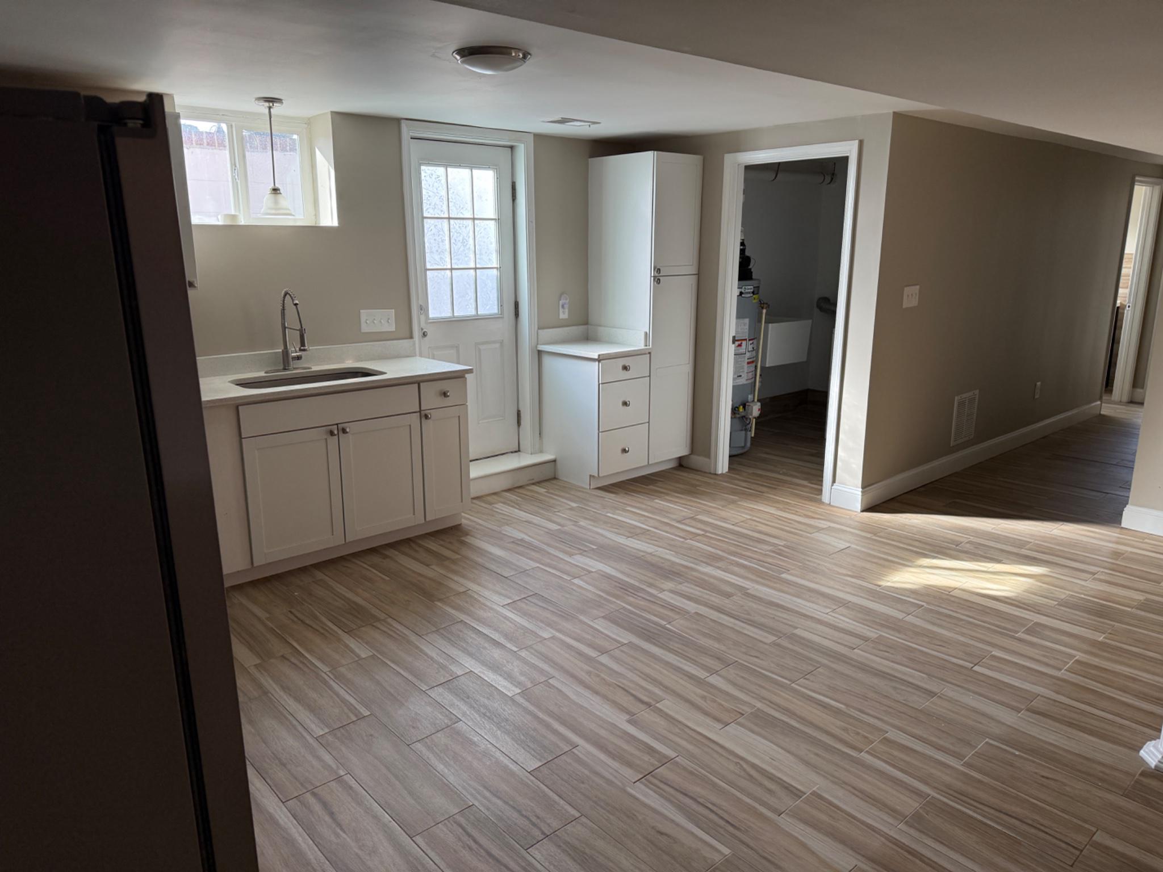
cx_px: 582
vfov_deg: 56.8
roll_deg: +0.3
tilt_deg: -13.1
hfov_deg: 71.6
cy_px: 436
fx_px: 806
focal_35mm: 24
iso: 200
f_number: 1.78
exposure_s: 1/120
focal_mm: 6.76
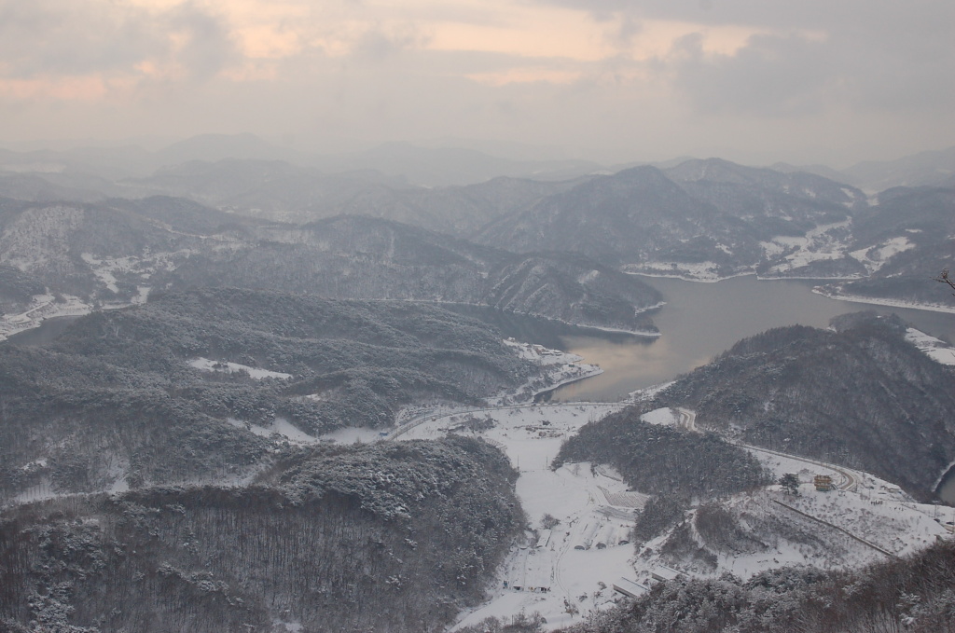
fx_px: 1271
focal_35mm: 48
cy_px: 316
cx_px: 478
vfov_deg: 28.0
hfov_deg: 41.2
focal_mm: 32
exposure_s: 1/40
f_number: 7.1
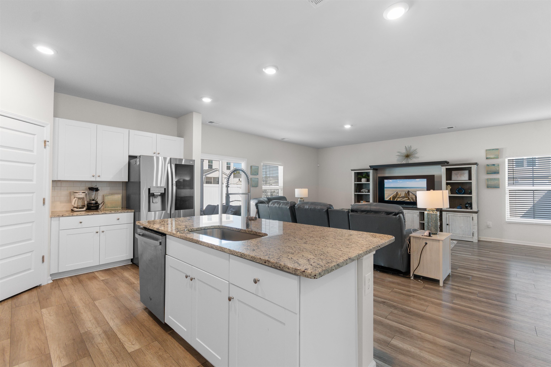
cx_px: 276
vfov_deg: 77.3
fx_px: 230
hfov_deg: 100.4
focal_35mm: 15
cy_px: 184
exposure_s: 1/13
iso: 100
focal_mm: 10
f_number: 4.5
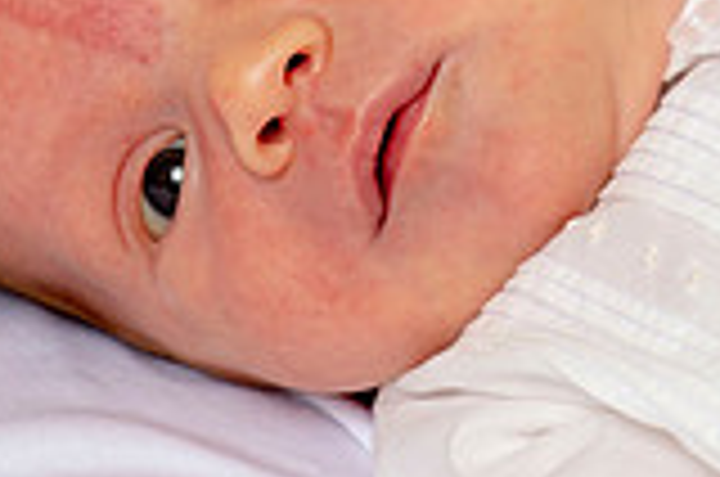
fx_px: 13752
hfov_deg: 3.0
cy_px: 32
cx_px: 234
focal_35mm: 689
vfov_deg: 2.0
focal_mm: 190
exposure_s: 1/160
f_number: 6.3
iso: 200
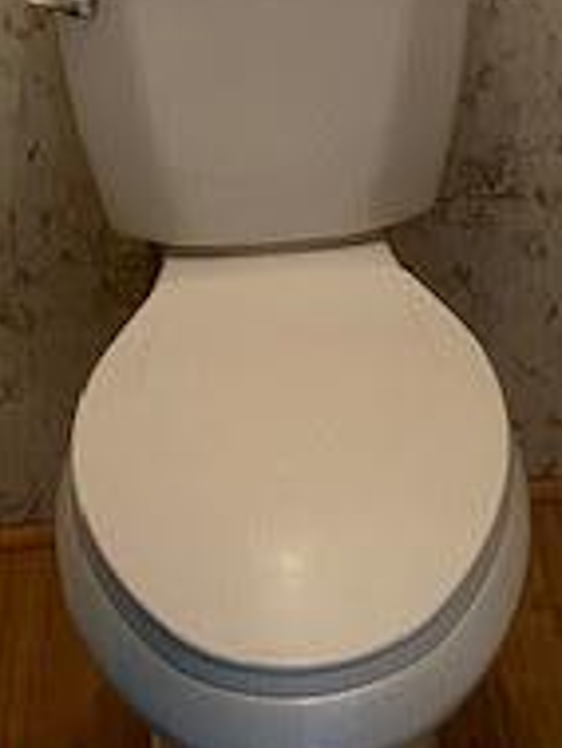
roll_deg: +1.3
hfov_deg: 16.7
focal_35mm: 88
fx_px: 1903
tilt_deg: -9.2
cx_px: 404
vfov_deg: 19.2
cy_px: -404
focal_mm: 4.25
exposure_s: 1/60
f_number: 1.8
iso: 160
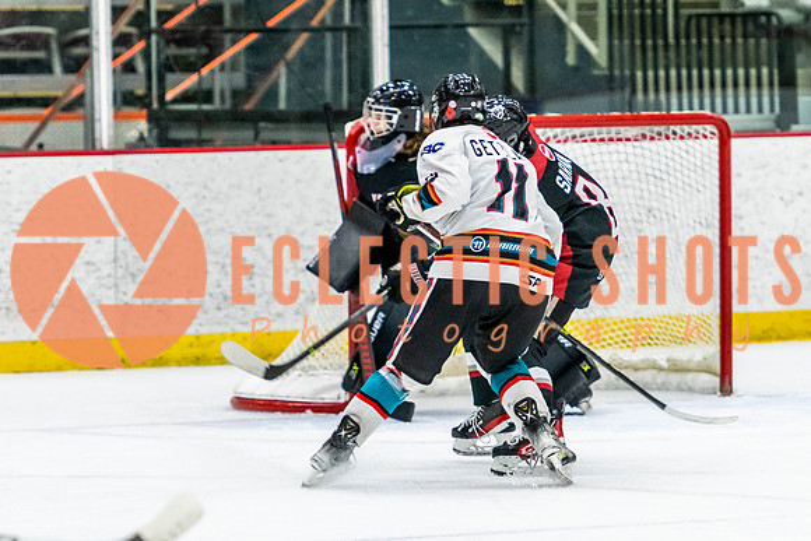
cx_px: 406
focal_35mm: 294
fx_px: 6623
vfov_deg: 4.7
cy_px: 251
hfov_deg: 7.0
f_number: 2.8
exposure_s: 1/640
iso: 3200
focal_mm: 145
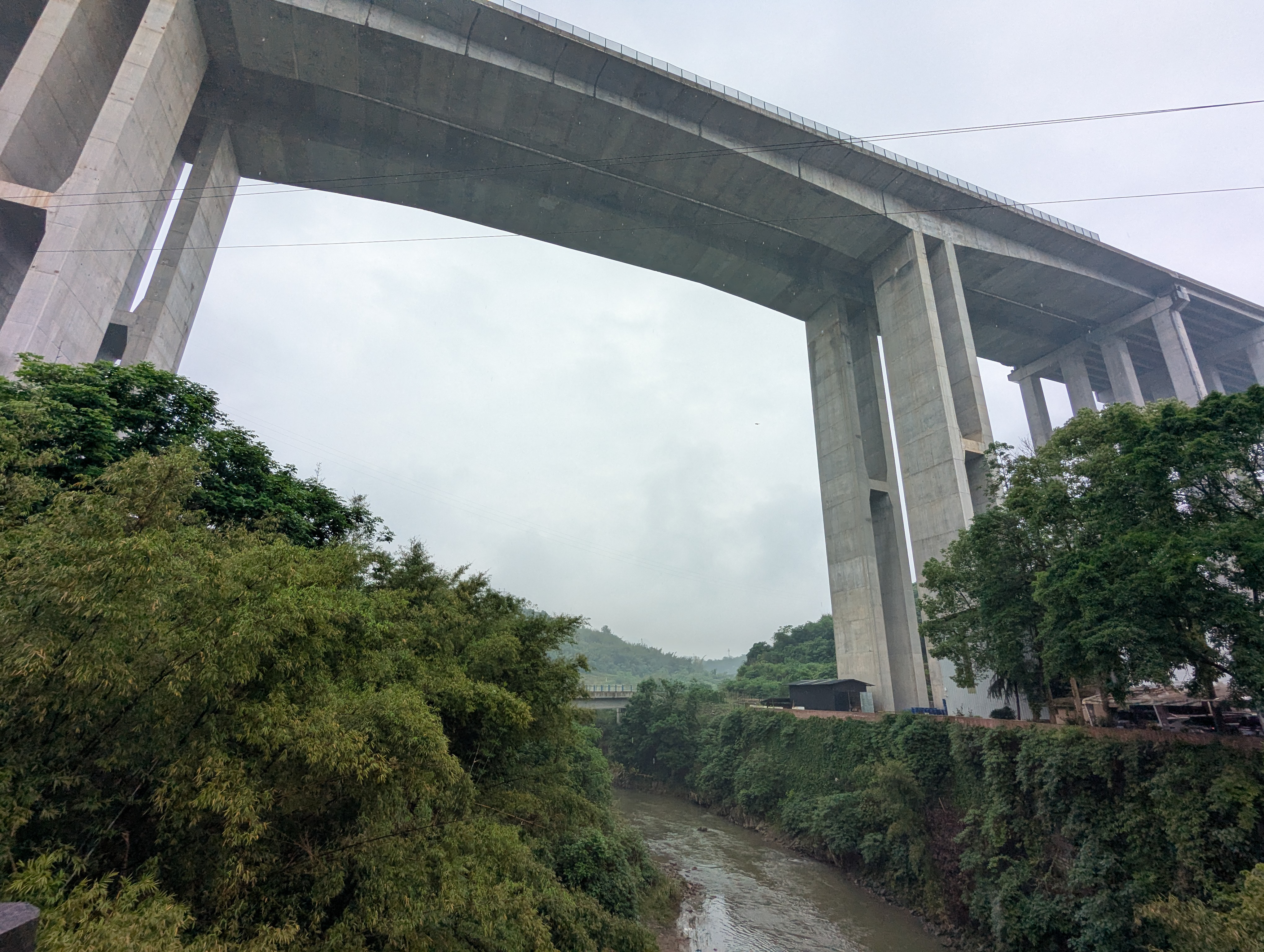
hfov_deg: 94.4
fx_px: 585
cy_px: 476
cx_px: 632
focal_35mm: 16
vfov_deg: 78.2
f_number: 2.2
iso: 84
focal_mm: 2.35
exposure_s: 1/1058
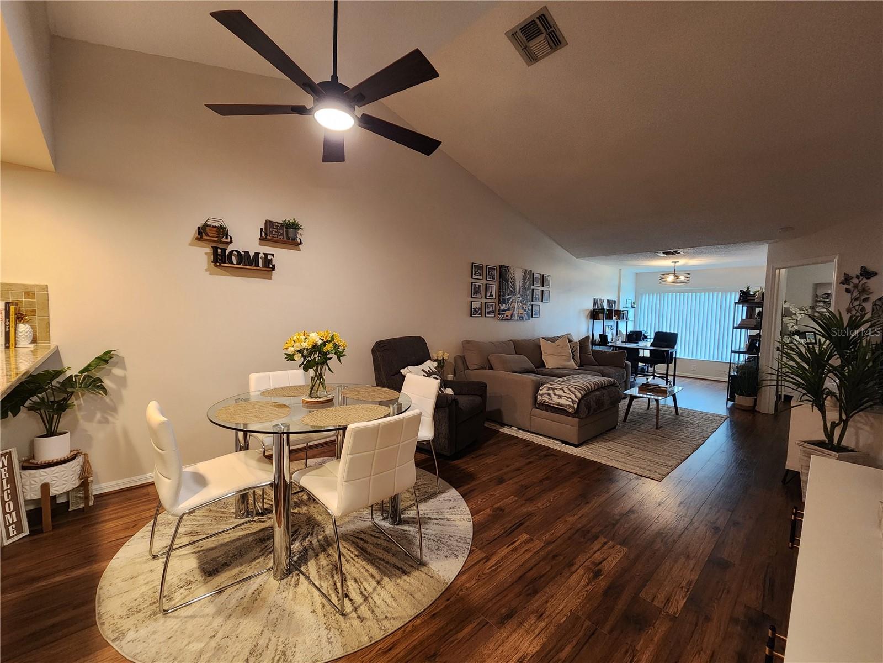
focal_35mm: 13
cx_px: 442
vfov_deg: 89.9
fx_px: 332
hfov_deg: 106.2
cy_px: 332
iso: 400
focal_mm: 2.2
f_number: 2.2
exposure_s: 1/40
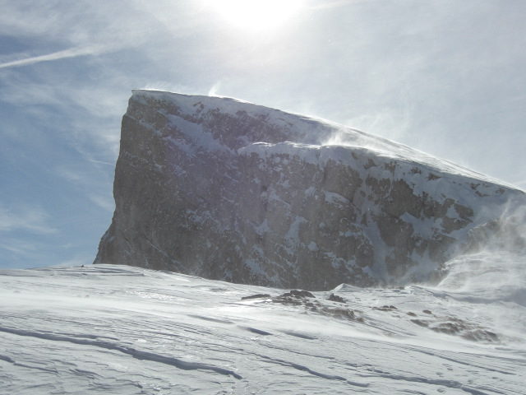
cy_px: 198
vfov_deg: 37.7
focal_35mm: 38
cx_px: 263
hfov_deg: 49.0
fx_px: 577
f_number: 8
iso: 80
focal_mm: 7.9
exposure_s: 1/1000
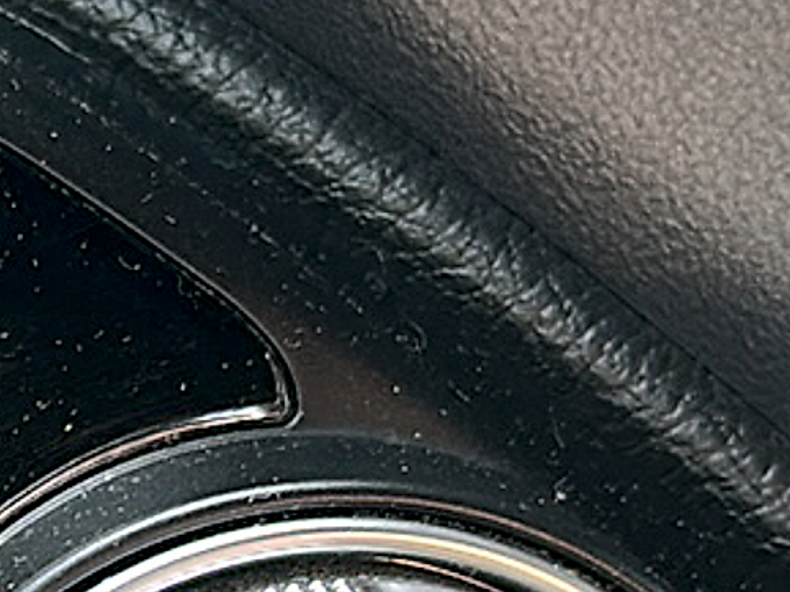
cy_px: 814
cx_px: -348
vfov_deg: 9.7
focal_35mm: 149
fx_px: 3400
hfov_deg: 12.7
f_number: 1.78
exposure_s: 1/81
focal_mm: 6.86
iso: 50
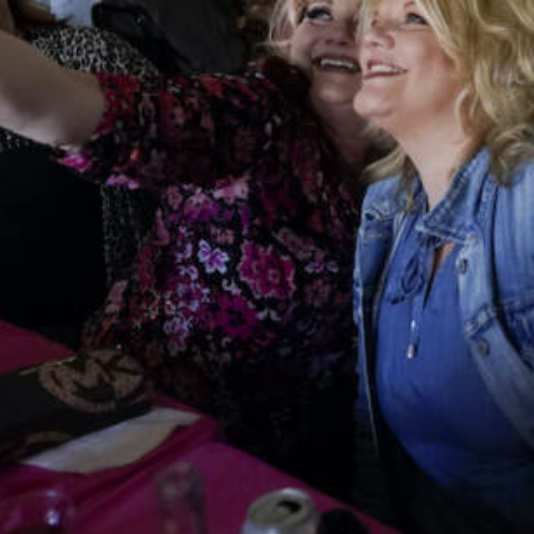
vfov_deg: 24.9
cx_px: 576
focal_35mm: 68
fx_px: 1187
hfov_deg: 23.9
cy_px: 93
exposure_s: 1/1000
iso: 4000
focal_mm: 24
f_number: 2.2
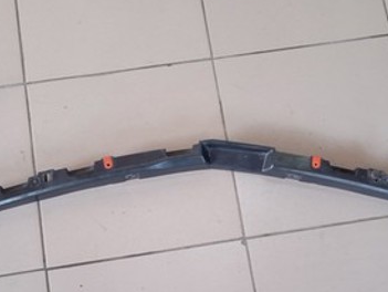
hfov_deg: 37.4
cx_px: 205
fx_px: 572
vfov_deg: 28.0
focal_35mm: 51
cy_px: 233
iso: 277
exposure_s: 1/33.3
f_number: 2.2
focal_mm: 3.43
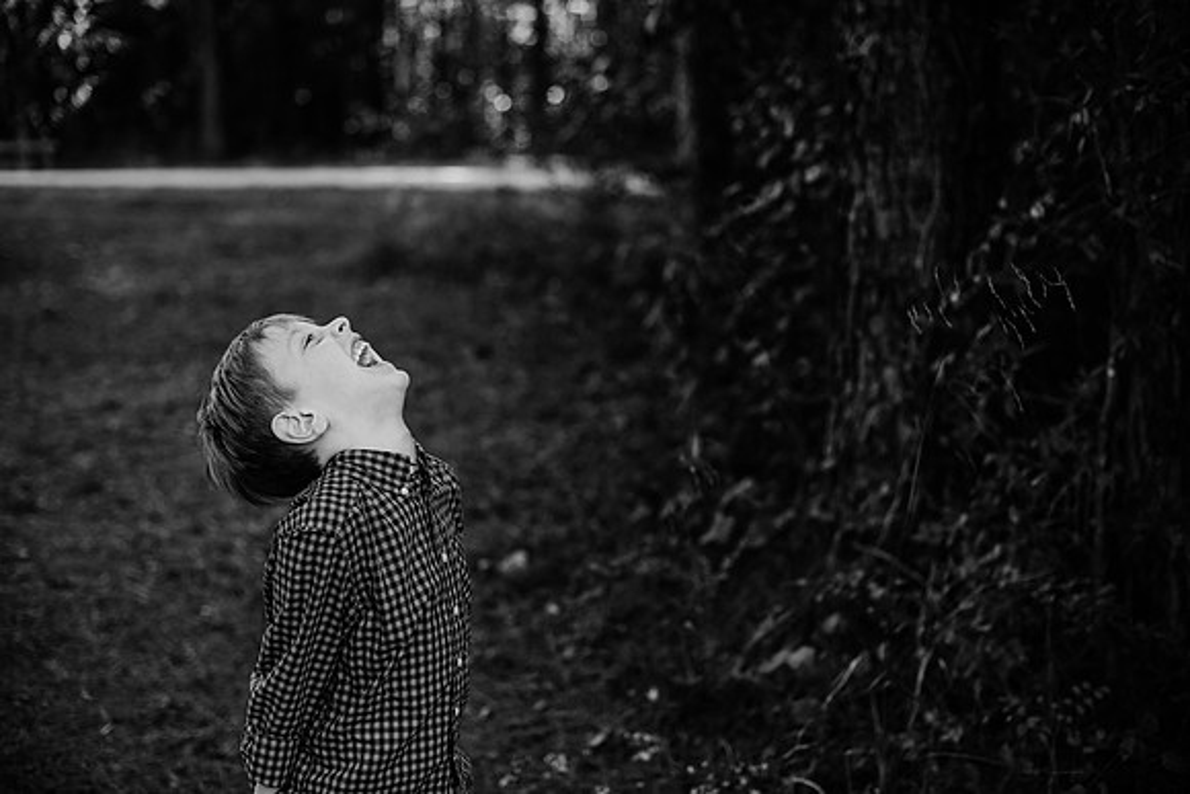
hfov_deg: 39.6
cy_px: 397
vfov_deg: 27.0
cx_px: 595
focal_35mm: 50
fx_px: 1653
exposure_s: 1/1000
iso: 320
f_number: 2.5
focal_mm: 50
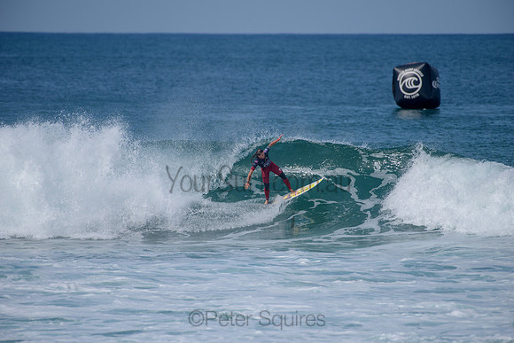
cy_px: 172
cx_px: 257
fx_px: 7140
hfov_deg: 4.1
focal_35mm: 500
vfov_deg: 2.8
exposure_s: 1/2500
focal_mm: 500
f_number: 6.3
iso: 250
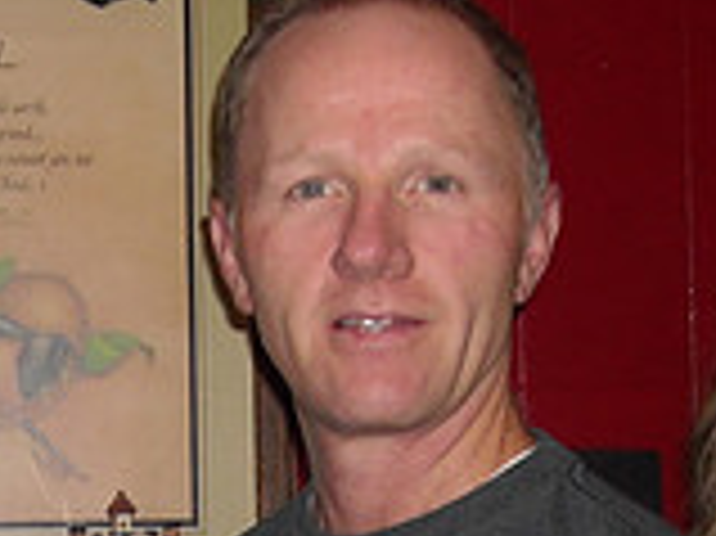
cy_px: 795
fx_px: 2646
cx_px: -68
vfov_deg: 11.1
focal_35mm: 128
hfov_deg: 15.0
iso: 100
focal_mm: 5.7
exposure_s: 1/60
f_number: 2.8
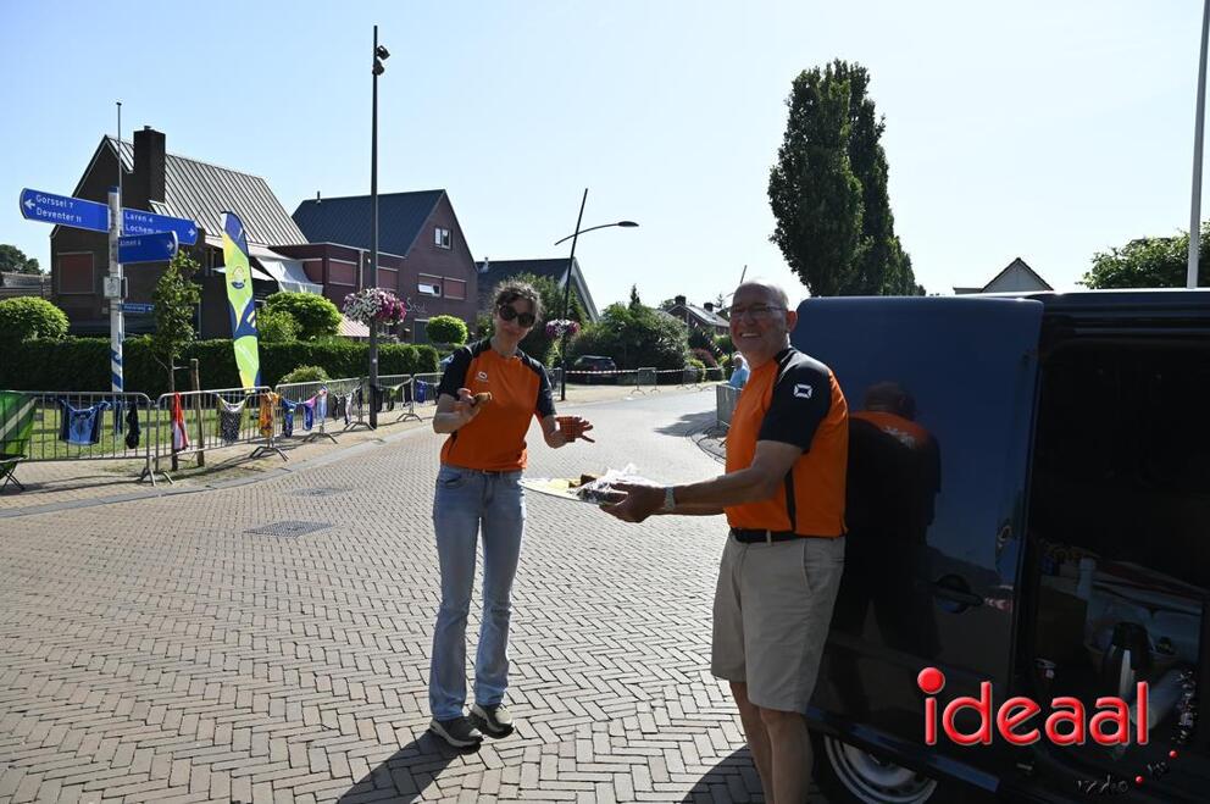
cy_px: 402
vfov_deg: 53.0
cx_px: 605
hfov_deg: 73.8
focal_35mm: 24
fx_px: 806
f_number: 7.1
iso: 100
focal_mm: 24
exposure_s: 1/320
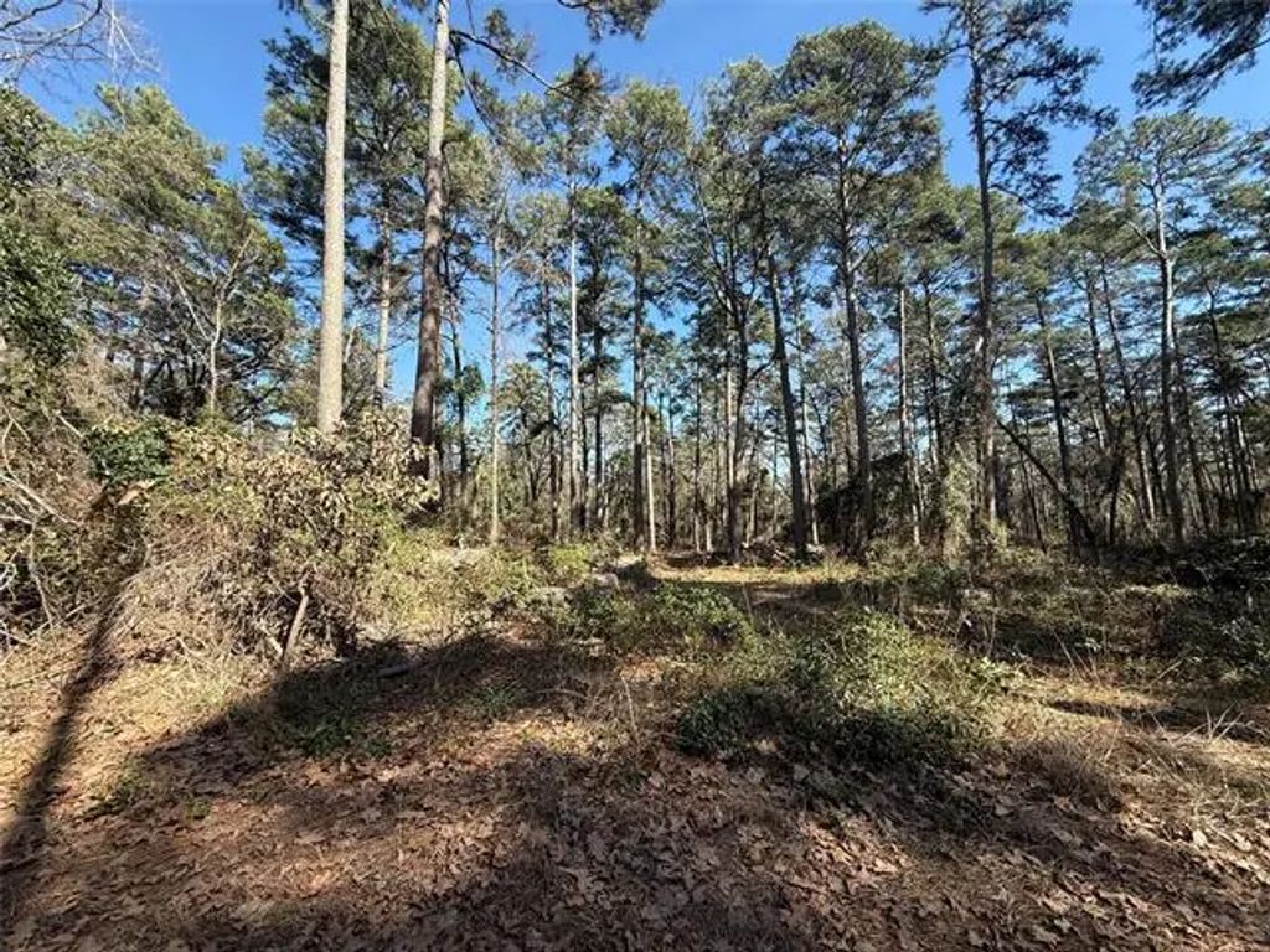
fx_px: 514
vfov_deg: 85.7
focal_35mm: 14
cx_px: 635
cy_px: 476
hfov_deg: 102.1
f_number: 2.2
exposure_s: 1/619
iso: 50
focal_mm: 2.22
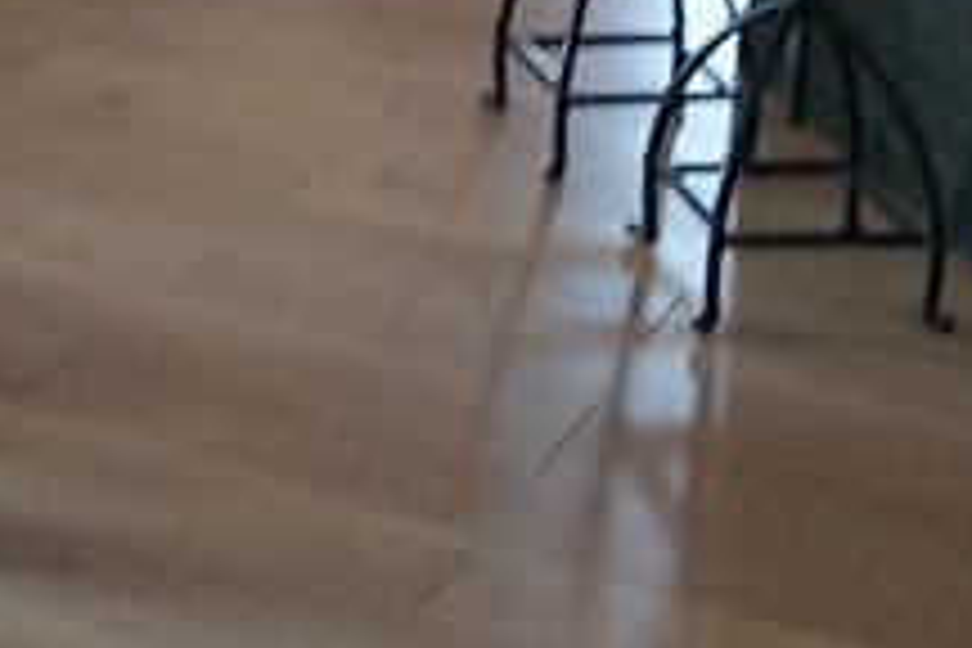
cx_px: -50
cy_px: -369
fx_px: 2700
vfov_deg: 12.9
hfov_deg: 19.7
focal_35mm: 100
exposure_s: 1/25
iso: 250
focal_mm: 3.92
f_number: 1.7
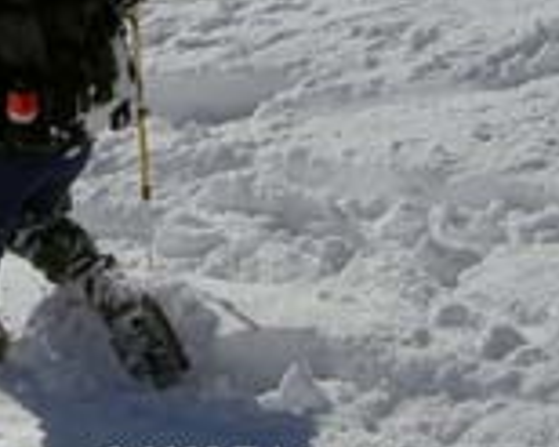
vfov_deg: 10.9
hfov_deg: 13.3
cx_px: -287
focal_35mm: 136
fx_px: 2249
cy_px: -213
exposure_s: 1/2000
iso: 100
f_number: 4.7
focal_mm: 8
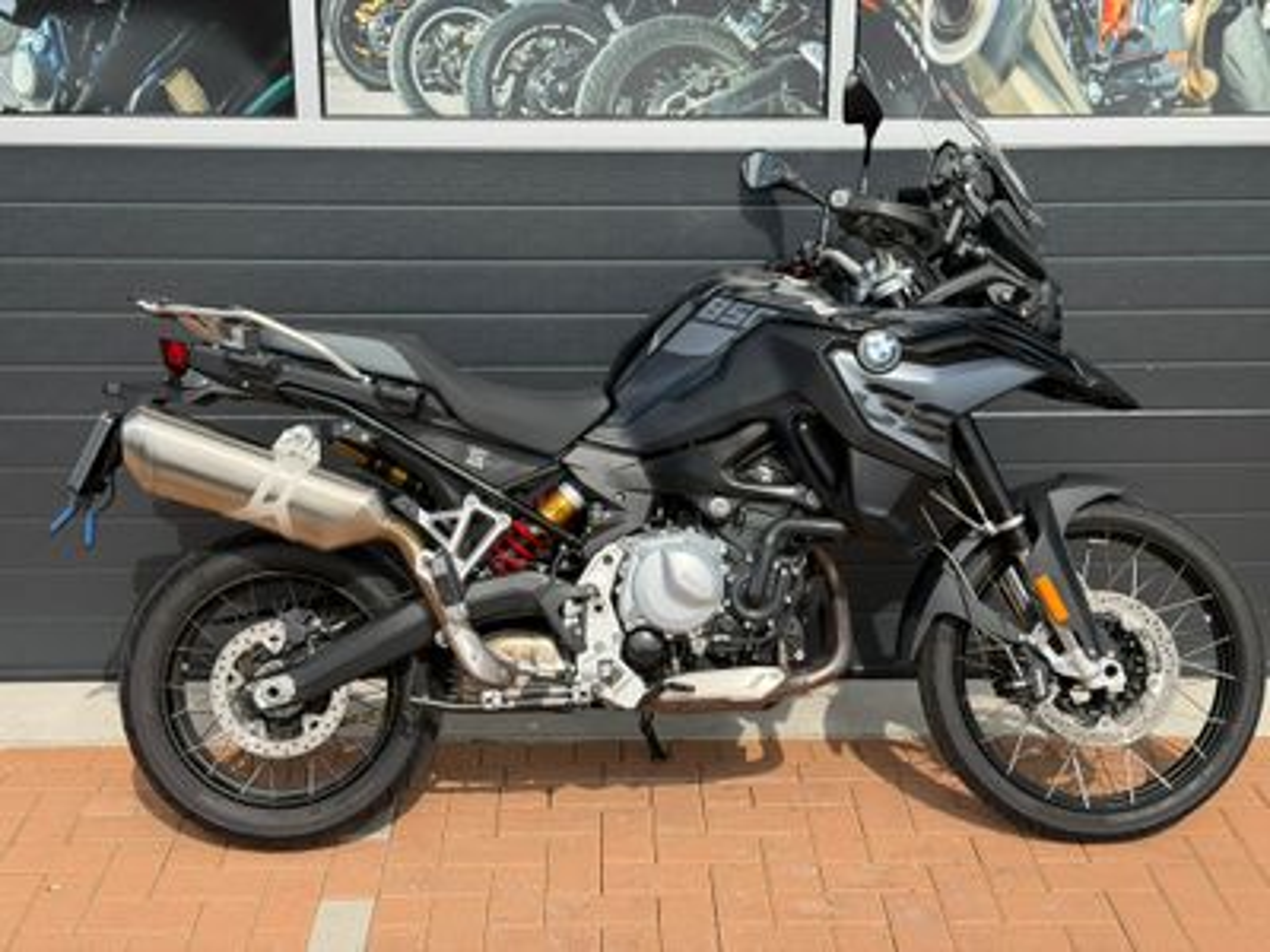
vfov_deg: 30.3
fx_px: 1761
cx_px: 635
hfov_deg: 39.7
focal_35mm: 48
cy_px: 476
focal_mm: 6.76
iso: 100
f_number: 1.78
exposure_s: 1/2667
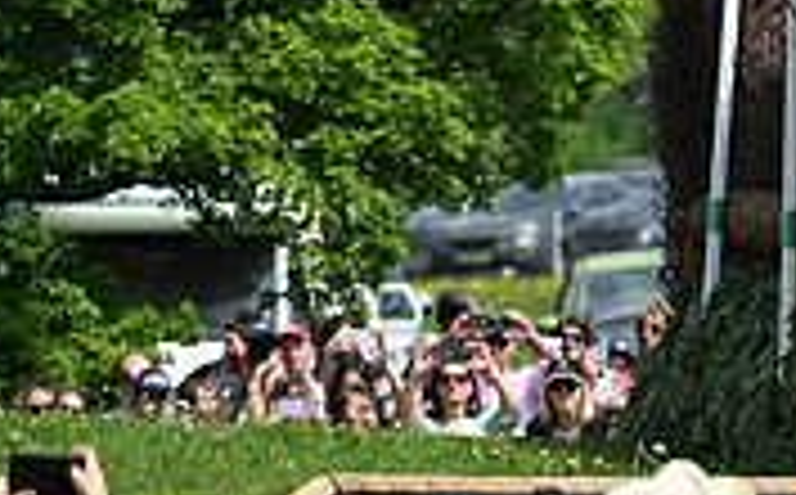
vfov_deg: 1.5
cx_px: 1232
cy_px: 38
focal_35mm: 870
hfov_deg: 2.4
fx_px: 18844
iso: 280
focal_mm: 260
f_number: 5.6
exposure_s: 1/1250
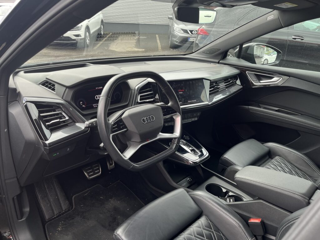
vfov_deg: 53.1
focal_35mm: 26
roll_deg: -1.2
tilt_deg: -24.7
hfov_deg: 67.3
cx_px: 160
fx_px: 240
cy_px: 120
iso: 64
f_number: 1.6
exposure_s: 1/172
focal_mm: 5.1
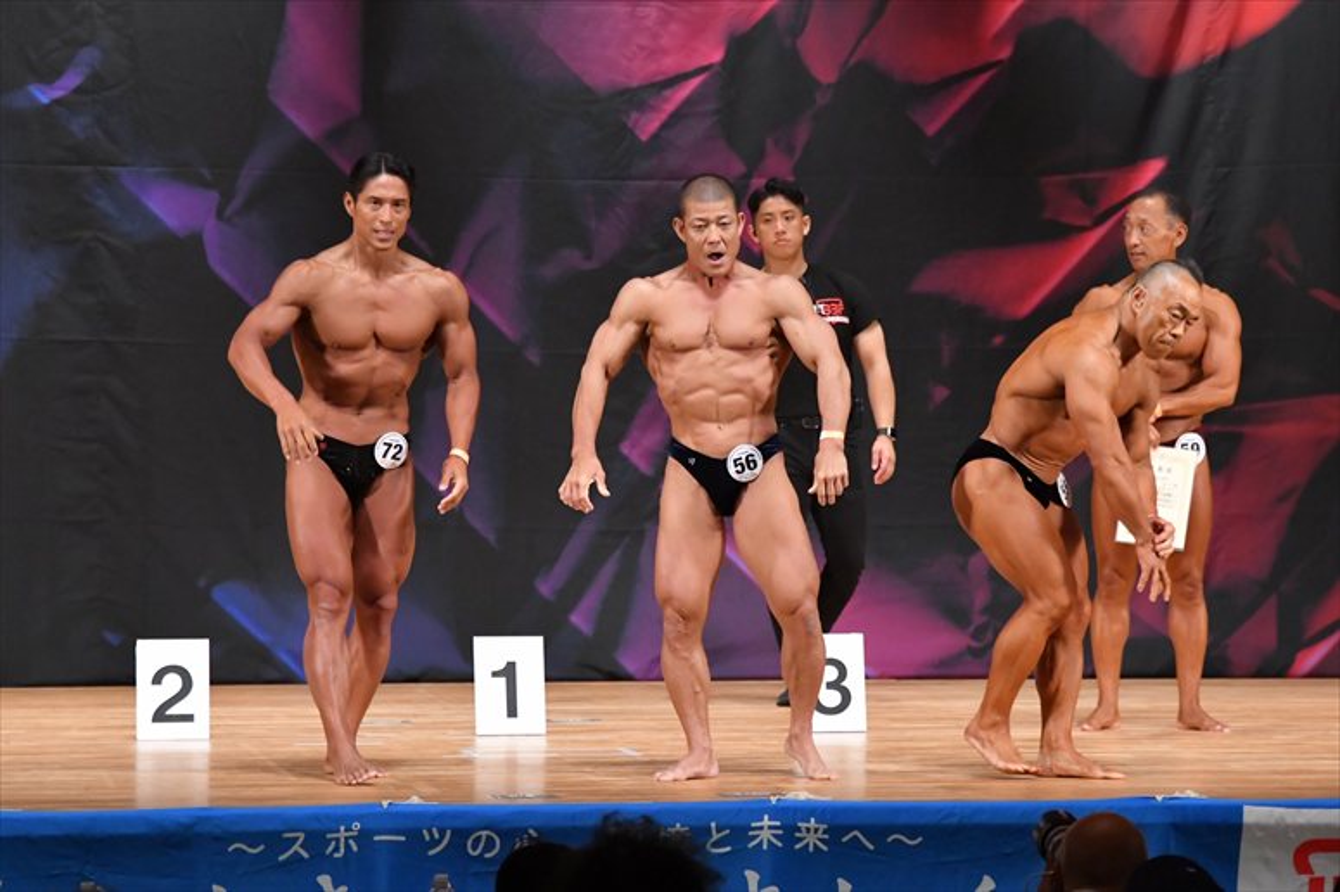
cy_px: 446
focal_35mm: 202
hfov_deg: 10.2
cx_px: 670
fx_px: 7515
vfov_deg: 6.8
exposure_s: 1/400
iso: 5600
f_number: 5.6
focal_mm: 135
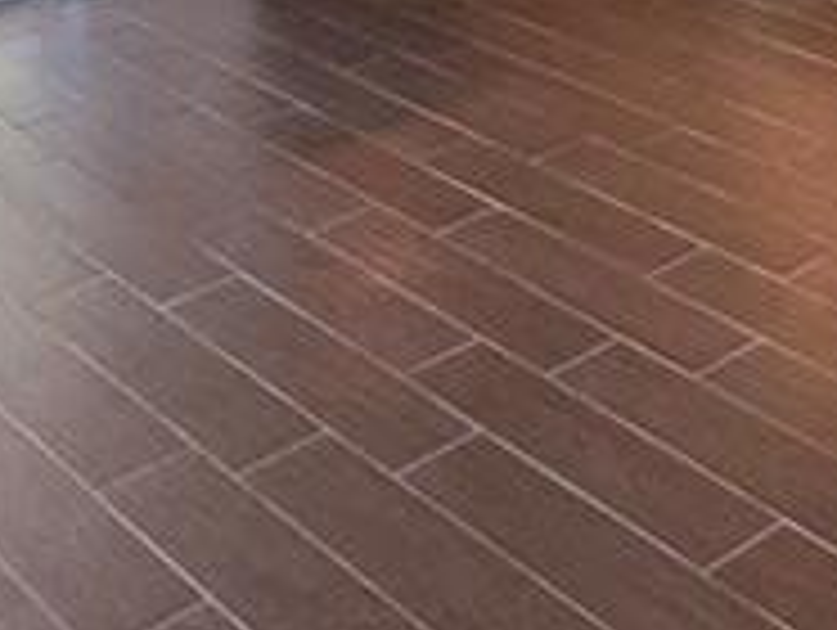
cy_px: -302
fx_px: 1864
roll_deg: +1.2
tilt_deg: -9.3
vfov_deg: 17.4
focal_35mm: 77
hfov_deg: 25.0
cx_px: 616
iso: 200
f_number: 2.2
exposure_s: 1/120
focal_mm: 2.22
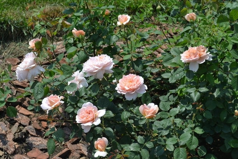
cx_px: 144
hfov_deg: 28.8
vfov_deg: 19.4
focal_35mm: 70
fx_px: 463
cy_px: 72
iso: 100
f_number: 8
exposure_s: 1/250
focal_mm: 36
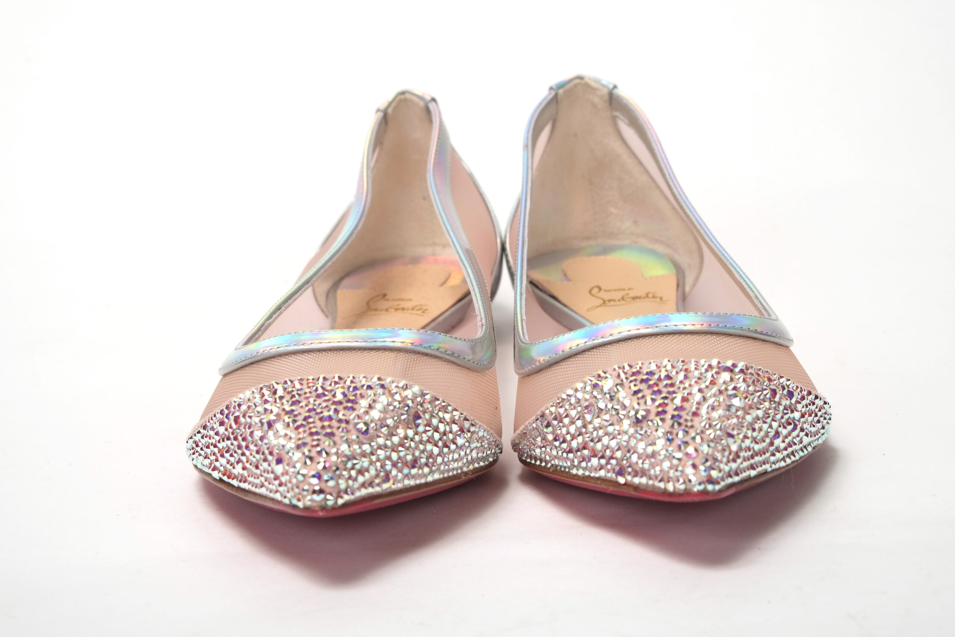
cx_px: 478
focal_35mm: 83
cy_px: 318
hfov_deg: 24.5
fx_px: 2202
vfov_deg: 16.5
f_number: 13
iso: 200
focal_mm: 55
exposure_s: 1/125
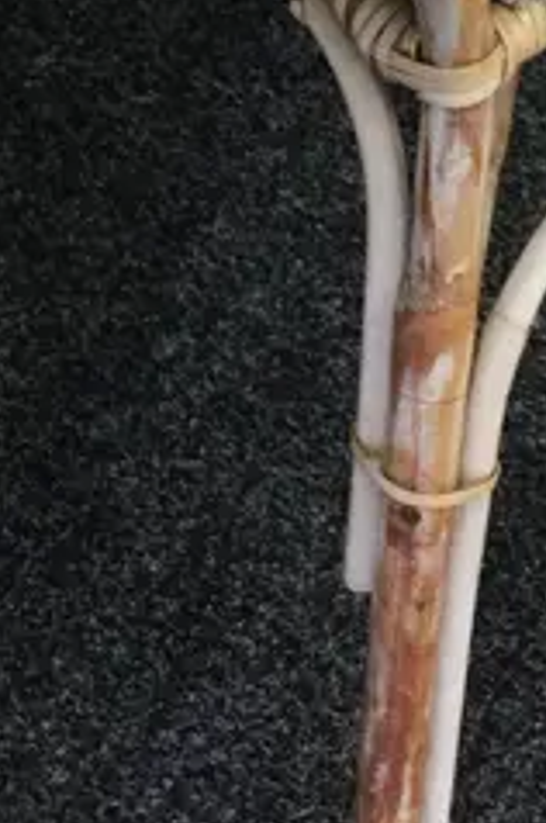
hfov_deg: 10.5
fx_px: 2966
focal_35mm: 130
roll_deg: +1.5
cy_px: -491
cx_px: 52
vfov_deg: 14.5
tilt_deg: -35.2
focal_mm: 4.15
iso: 50
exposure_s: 1/17
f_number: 2.2
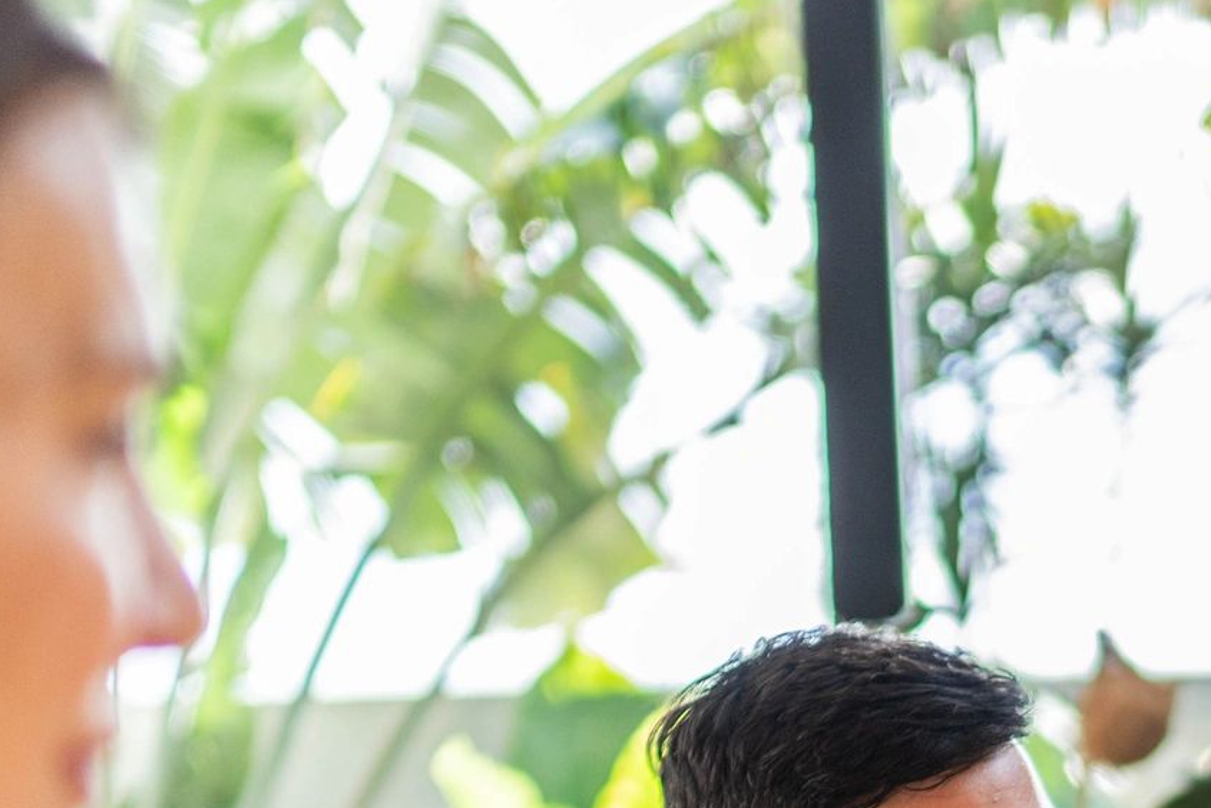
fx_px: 3567
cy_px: 1100
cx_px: 1542
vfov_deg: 12.5
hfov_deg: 18.1
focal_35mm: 106
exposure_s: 1/1250
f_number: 1.4
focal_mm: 35
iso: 250
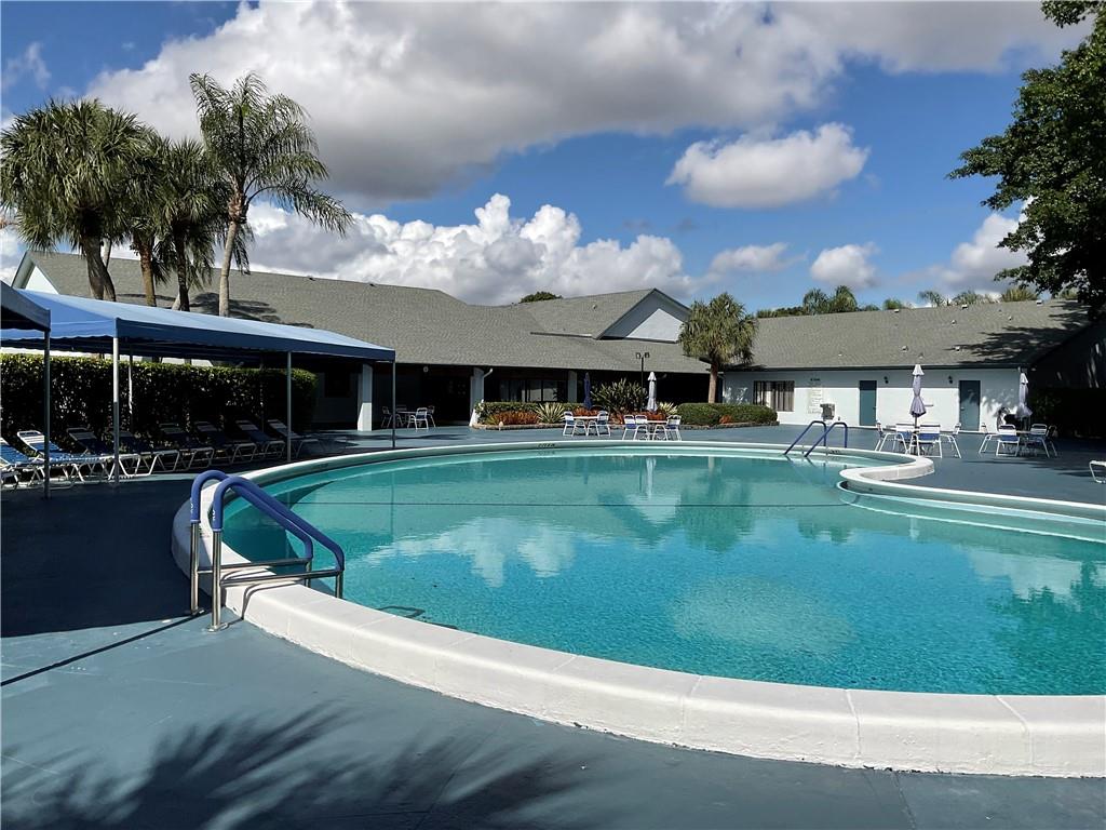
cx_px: 553
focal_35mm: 29
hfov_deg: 61.7
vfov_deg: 48.2
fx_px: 927
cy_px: 415
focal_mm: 3
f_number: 1.8
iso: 20
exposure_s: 1/4785
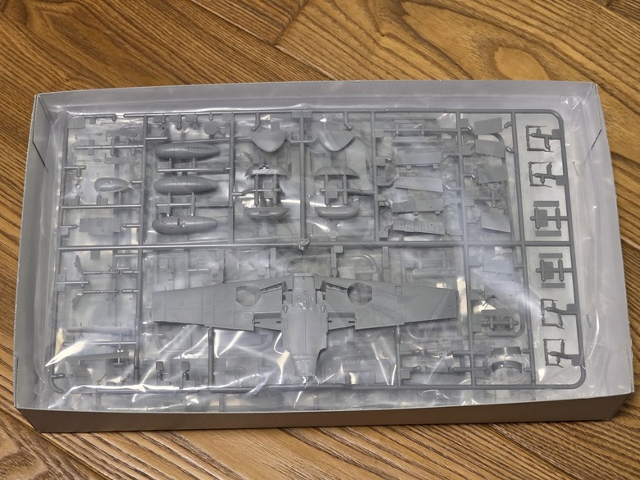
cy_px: 240
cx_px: 320
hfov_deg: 28.2
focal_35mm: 69
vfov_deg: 21.3
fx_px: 1276
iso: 400
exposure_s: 1/120
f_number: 2.4
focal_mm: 7.9
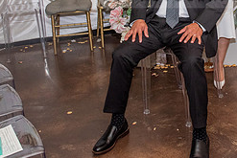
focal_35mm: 61
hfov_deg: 32.3
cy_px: -15
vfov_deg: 21.2
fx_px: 402
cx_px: 178
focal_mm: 26
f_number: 4.5
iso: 1600
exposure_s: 1/125
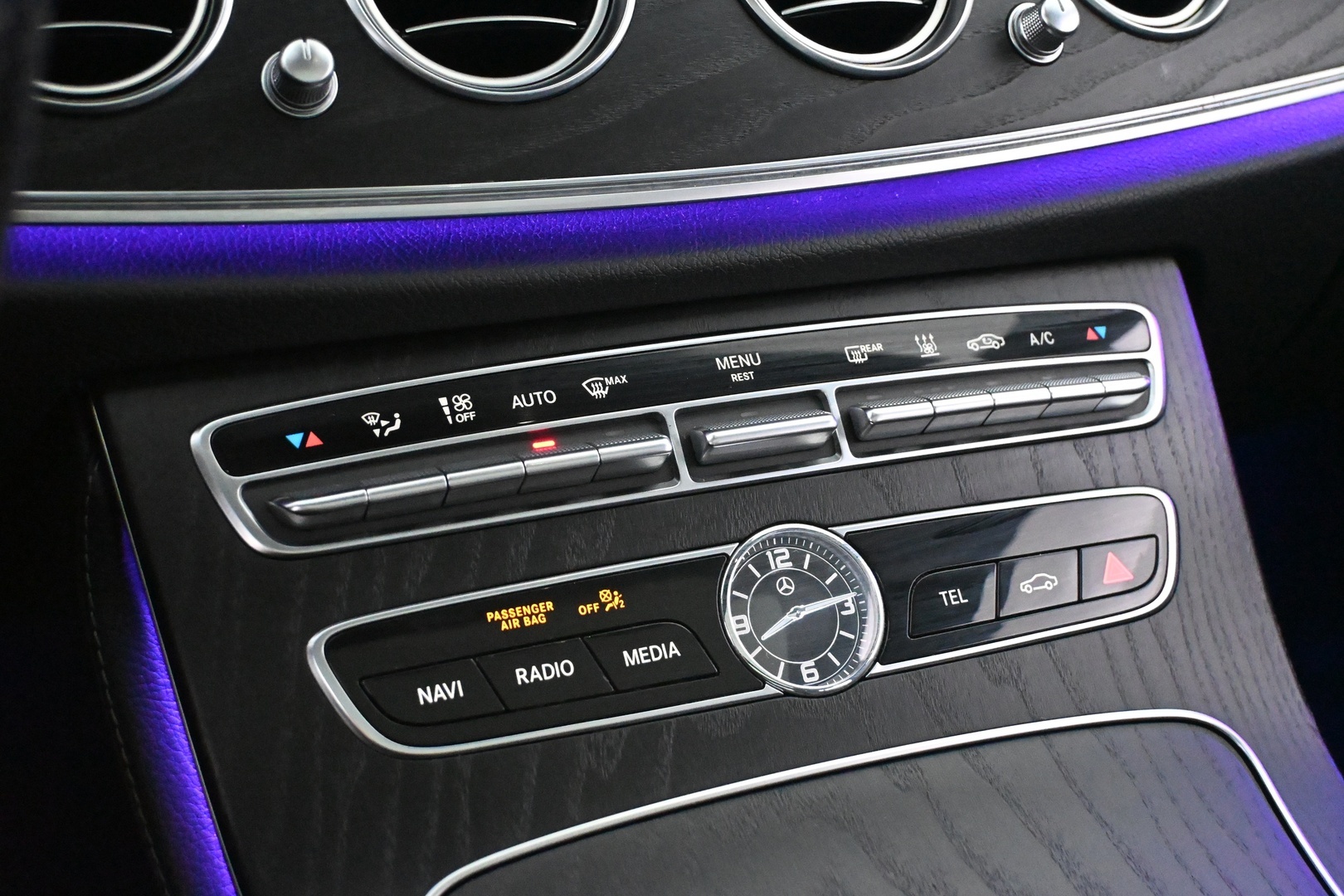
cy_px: 448
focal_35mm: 54
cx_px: 672
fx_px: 2016
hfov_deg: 36.9
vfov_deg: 25.1
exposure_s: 1/60
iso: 12800
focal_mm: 36
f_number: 5.3
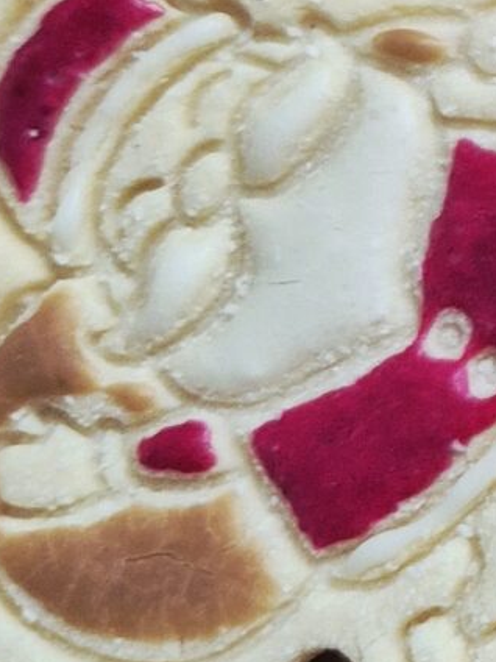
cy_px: 72
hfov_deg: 8.8
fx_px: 2656
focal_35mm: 139
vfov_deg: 14.1
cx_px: 1479
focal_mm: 5.4
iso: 320
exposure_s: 1/100
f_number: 1.8
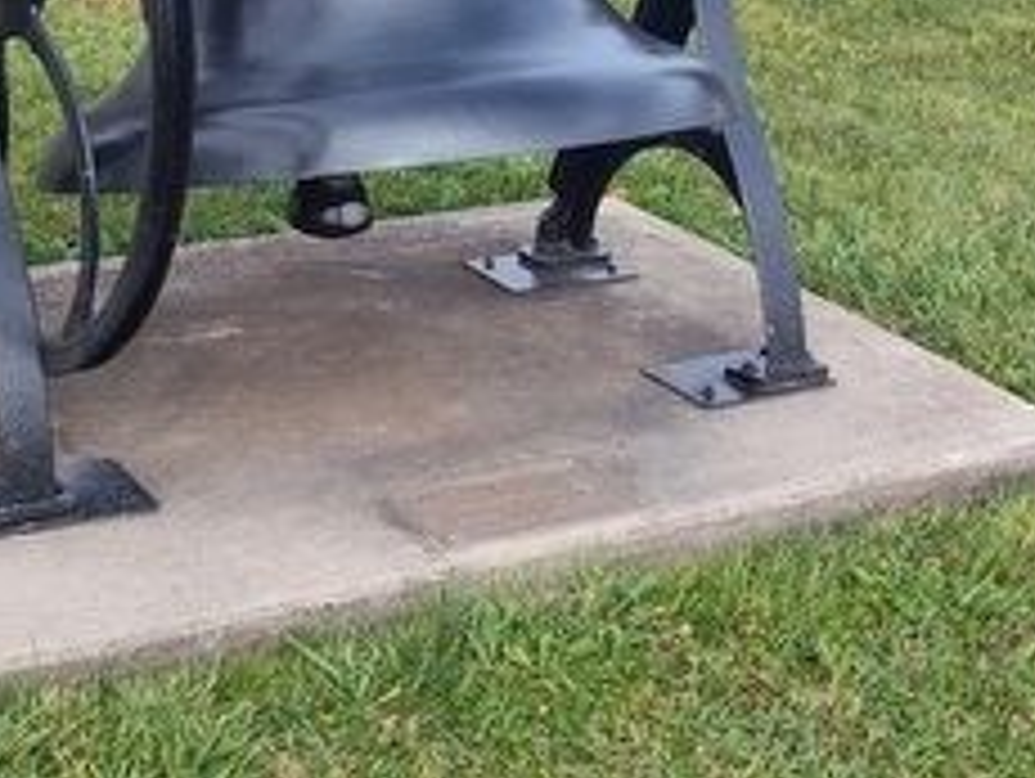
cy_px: 189
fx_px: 2394
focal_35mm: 80
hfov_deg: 24.4
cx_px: 459
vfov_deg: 18.3
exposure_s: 1/823
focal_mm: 5.56
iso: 100
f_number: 1.8
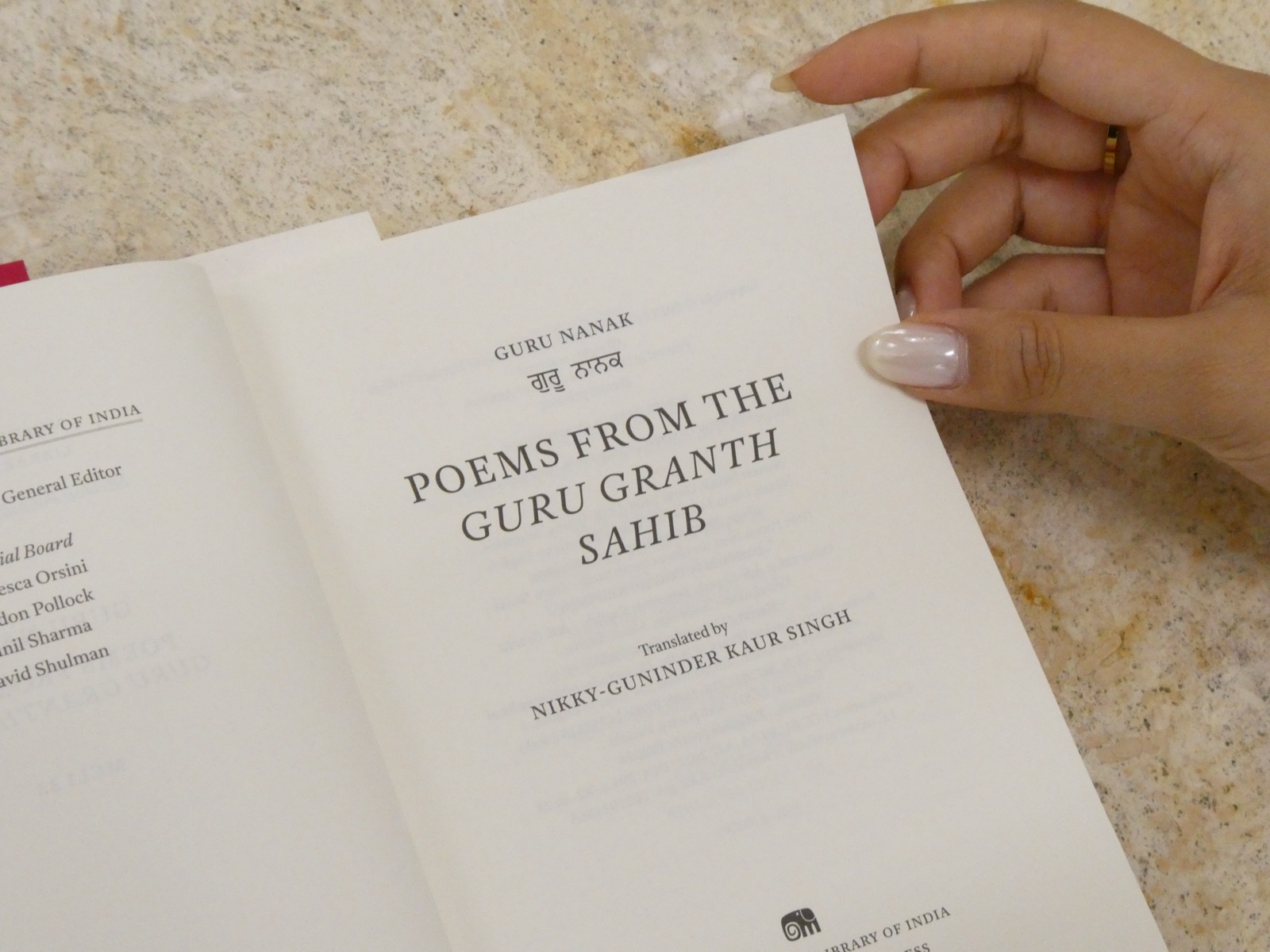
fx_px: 3082
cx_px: 635
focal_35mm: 84
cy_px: 476
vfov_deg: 17.6
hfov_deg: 23.3
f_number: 4.8
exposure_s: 1/80
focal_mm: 15
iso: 1000
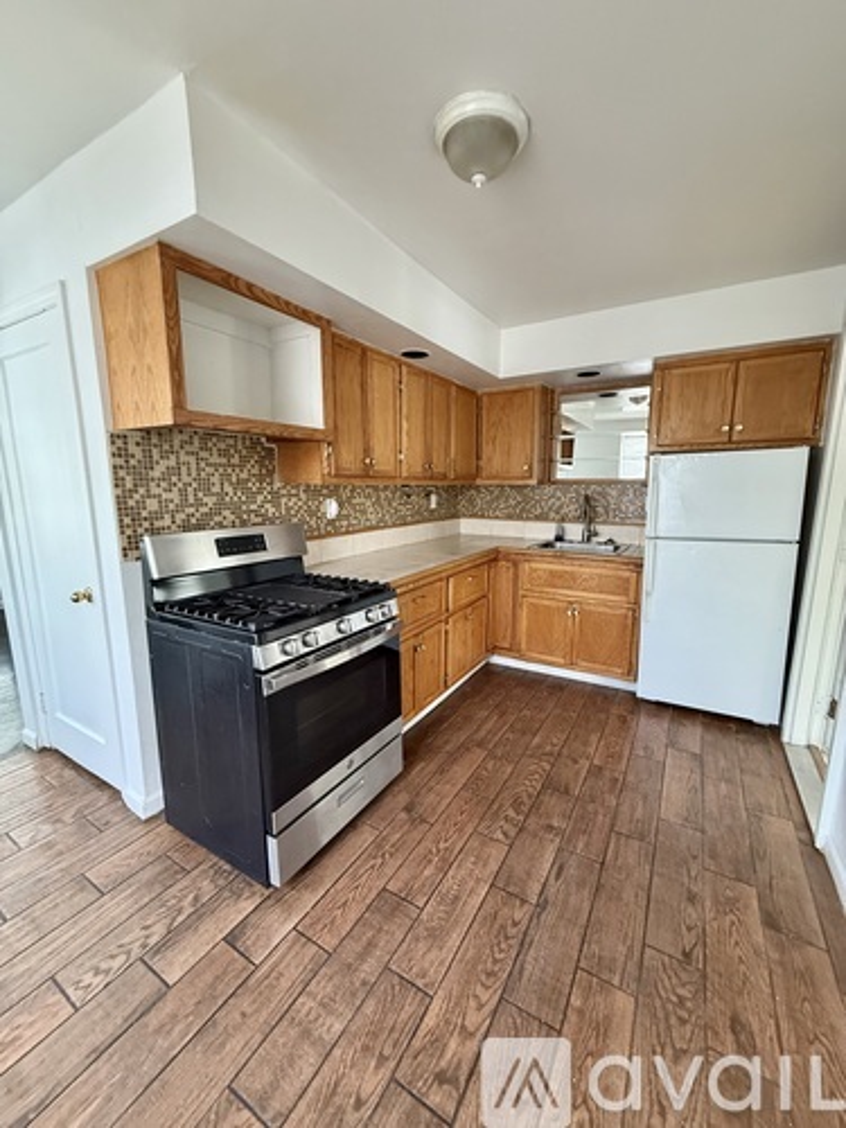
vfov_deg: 102.1
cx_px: 423
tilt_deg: -10.4
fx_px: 456
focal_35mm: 14
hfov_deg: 85.7
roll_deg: -0.3
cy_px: 564
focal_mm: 2.22
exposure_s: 1/60
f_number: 2.2
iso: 500
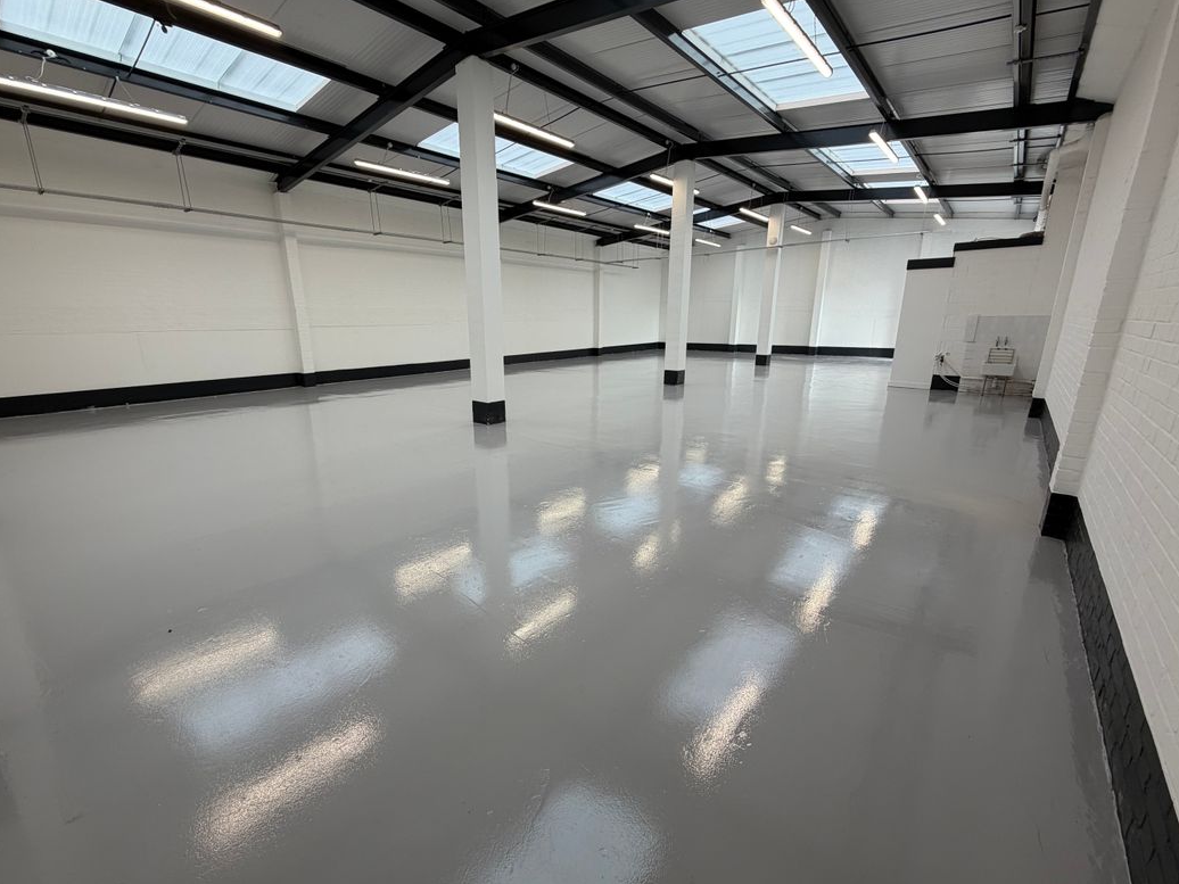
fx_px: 511
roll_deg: +1.0
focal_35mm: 15
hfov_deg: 98.1
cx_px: 571
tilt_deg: -14.6
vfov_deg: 81.7
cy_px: 451
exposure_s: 1/121
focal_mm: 2.22
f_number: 2.2
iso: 50
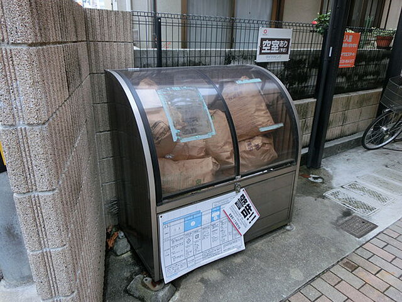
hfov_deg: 69.4
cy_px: 151
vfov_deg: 54.9
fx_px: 290
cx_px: 201
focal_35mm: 25
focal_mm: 4.4
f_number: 3.3
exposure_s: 1/160
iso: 80
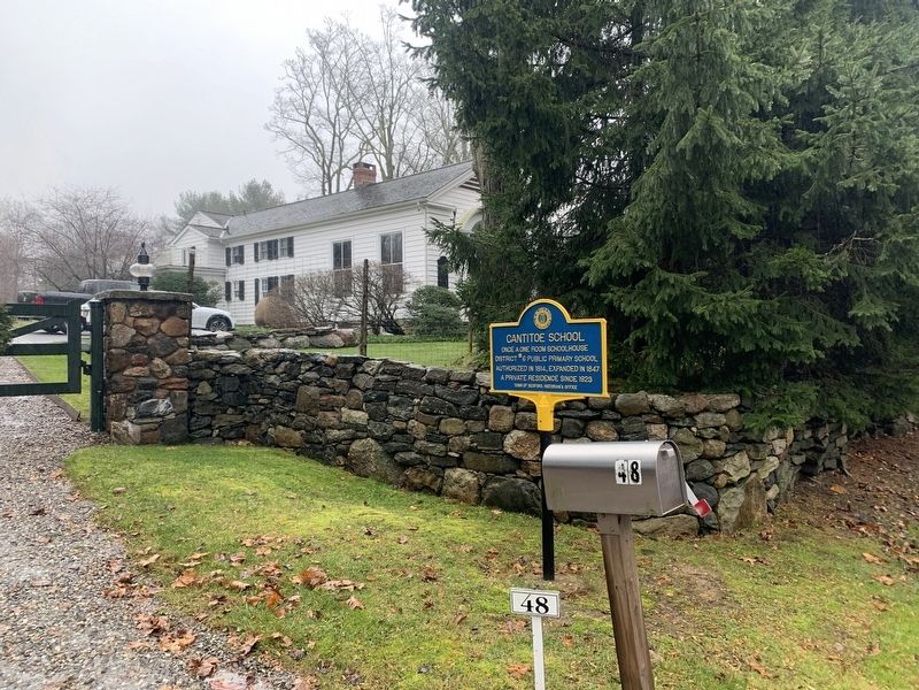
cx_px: 460
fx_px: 690
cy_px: 345
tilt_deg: +0.6
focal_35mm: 26
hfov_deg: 67.3
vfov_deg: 53.1
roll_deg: -0.2
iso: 100
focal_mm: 4.25
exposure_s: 1/113
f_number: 1.8
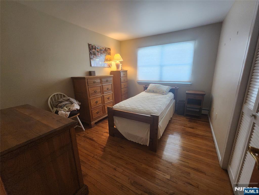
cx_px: 130
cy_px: 98
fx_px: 97
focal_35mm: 13
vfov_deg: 89.9
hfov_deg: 106.2
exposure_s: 1/30
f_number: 2.2
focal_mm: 2.2
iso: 400
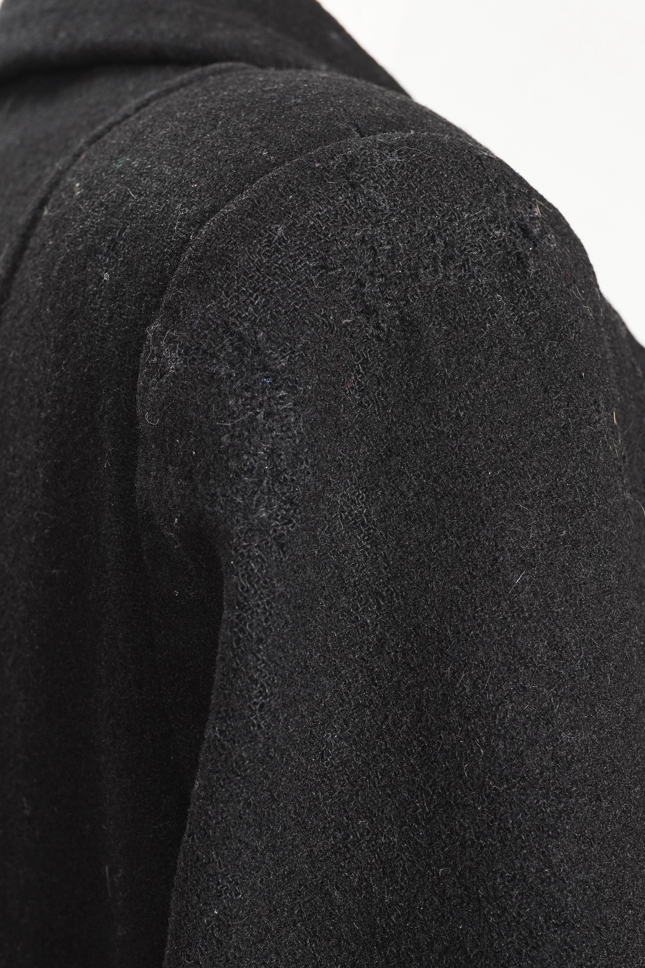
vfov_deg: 35.0
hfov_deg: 23.8
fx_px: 1532
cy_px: 570
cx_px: 274
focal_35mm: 57
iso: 320
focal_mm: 32
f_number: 7.1
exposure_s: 1/10
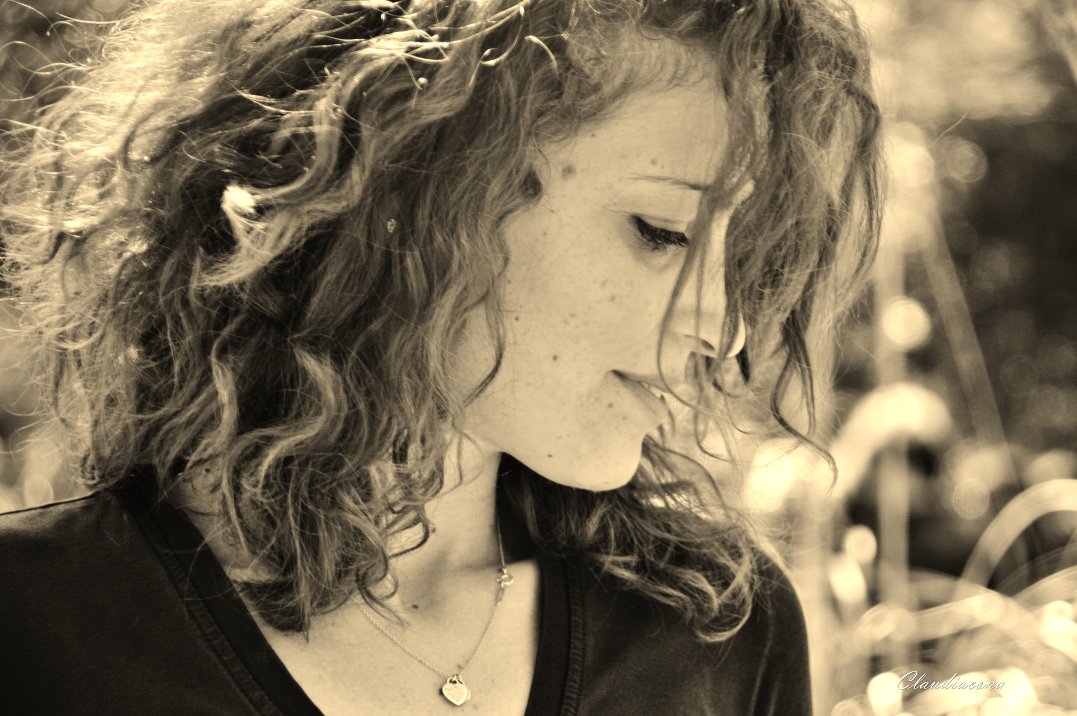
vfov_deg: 7.6
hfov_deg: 11.4
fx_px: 5410
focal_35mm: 181
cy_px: 360
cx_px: 536
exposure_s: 1/100
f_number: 6
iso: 400
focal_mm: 120
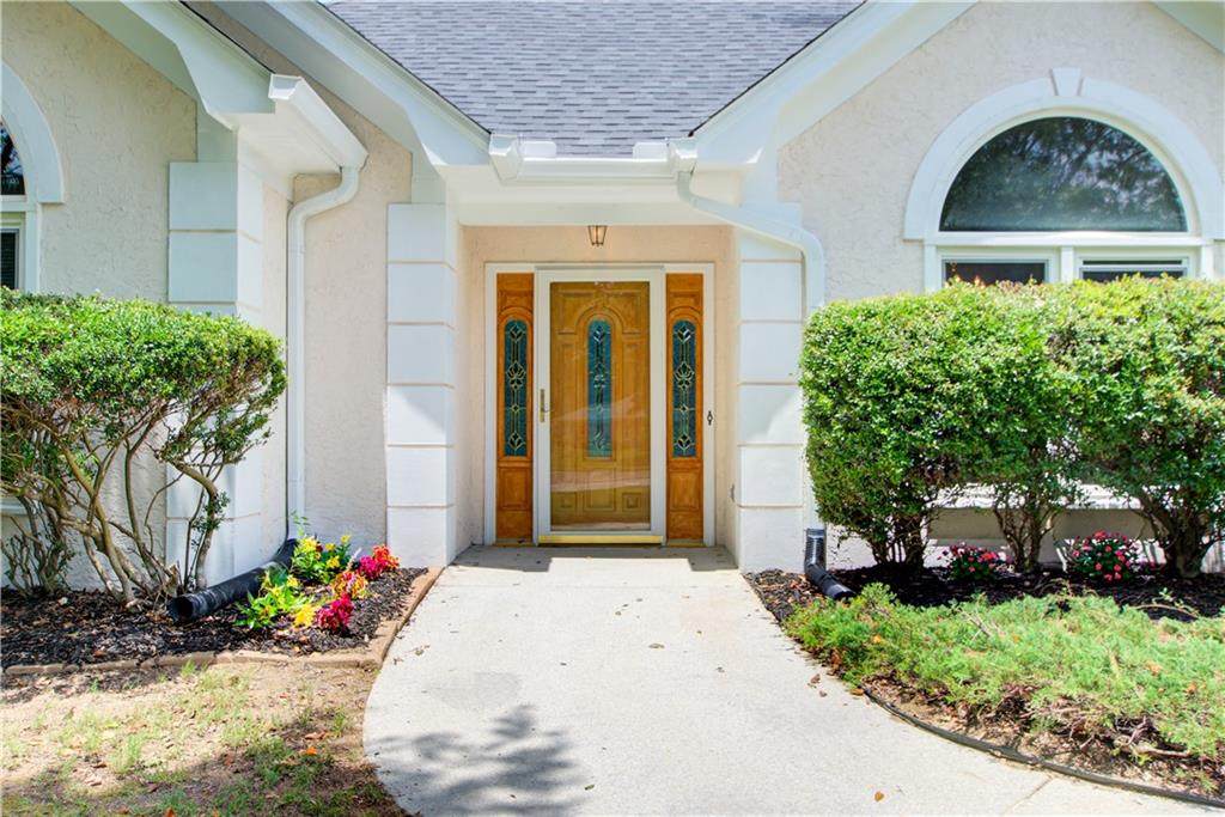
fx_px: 1021
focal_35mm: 30
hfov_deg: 61.9
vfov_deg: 43.6
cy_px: 408
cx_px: 612
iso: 100
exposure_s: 1/100
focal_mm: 20
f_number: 8
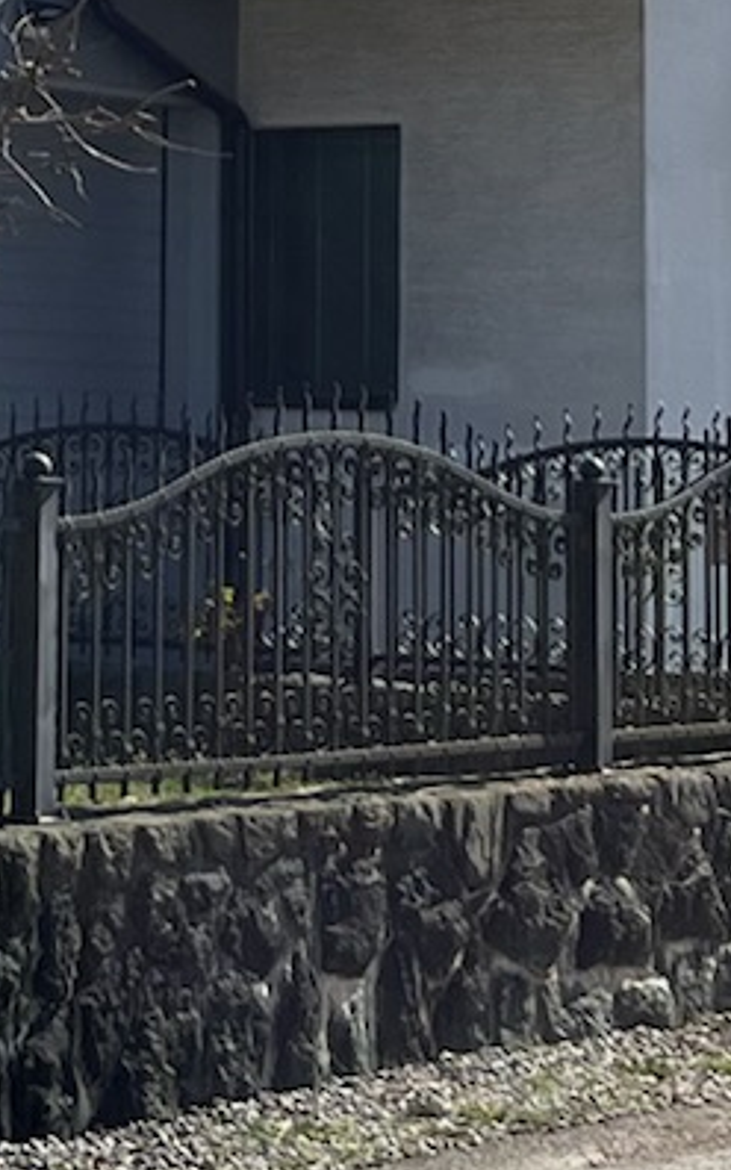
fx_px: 4528
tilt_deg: +12.6
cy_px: -256
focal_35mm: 142
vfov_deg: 14.2
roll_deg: -1.4
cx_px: -209
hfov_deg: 9.1
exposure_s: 1/5319
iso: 50
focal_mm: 5.1
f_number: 1.6
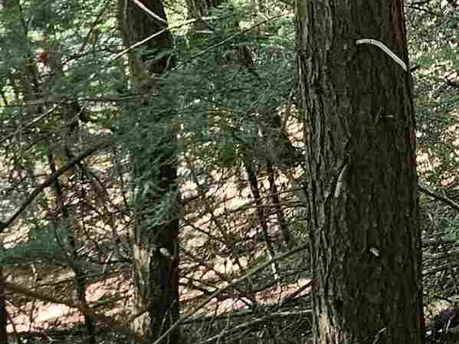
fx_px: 1564
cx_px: 944
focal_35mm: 118
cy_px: -101
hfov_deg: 13.9
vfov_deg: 12.2
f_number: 1.7
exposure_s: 1/120
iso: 160
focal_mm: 6.3
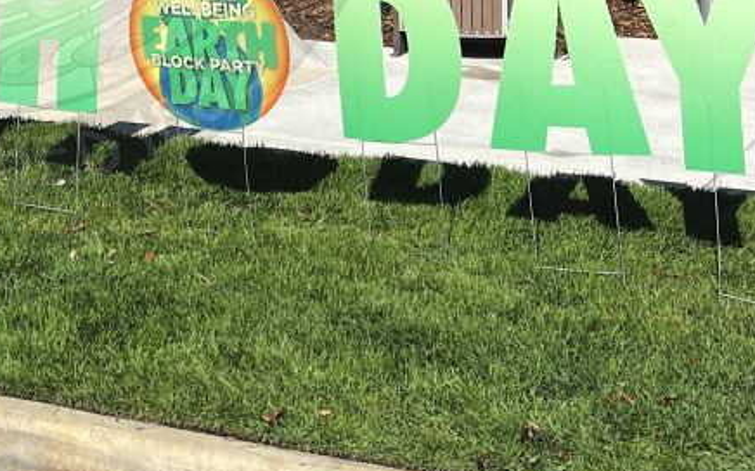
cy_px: -223
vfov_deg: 15.0
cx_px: -21
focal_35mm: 81
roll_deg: +1.2
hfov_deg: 24.3
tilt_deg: +2.6
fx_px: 1666
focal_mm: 5.7
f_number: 1.5
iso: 50
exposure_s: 1/4630
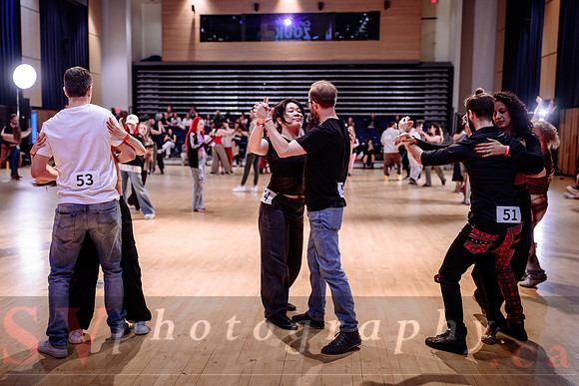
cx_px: 253
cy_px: 193
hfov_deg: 55.7
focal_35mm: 34
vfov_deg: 39.0
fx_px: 546
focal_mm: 30
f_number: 2
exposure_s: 1/250
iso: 1250
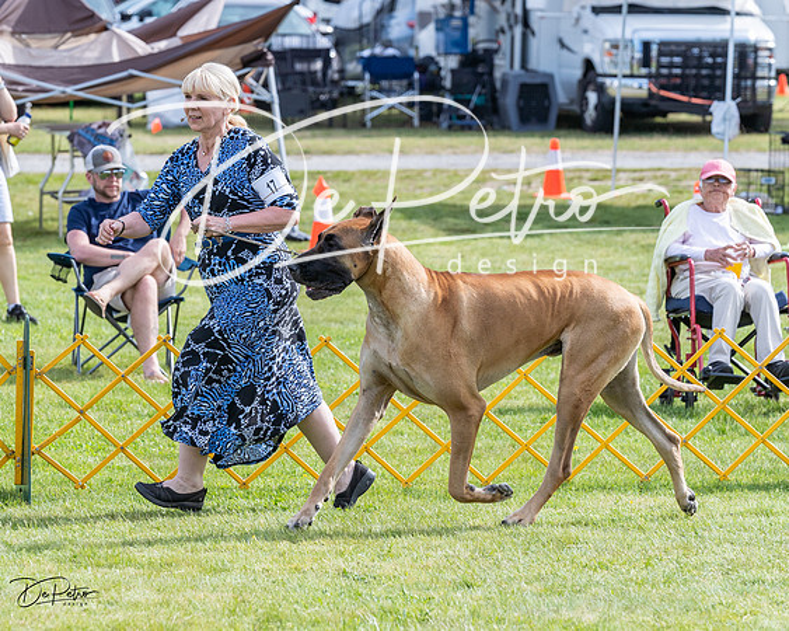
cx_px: 333
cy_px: 275
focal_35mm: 198
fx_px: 4630
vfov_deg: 7.8
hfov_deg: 9.7
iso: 500
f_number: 5.6
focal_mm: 156
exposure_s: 1/1250
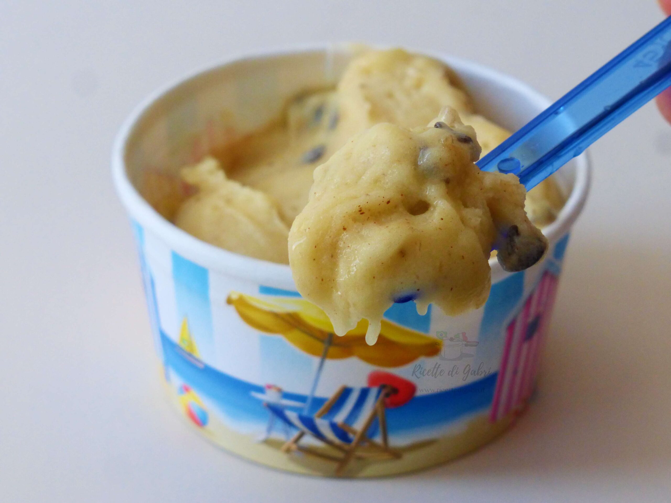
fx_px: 1744
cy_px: 252
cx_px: 336
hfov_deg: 21.8
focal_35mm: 90
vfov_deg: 16.4
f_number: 5.2
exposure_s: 1/60
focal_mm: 16.1
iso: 320
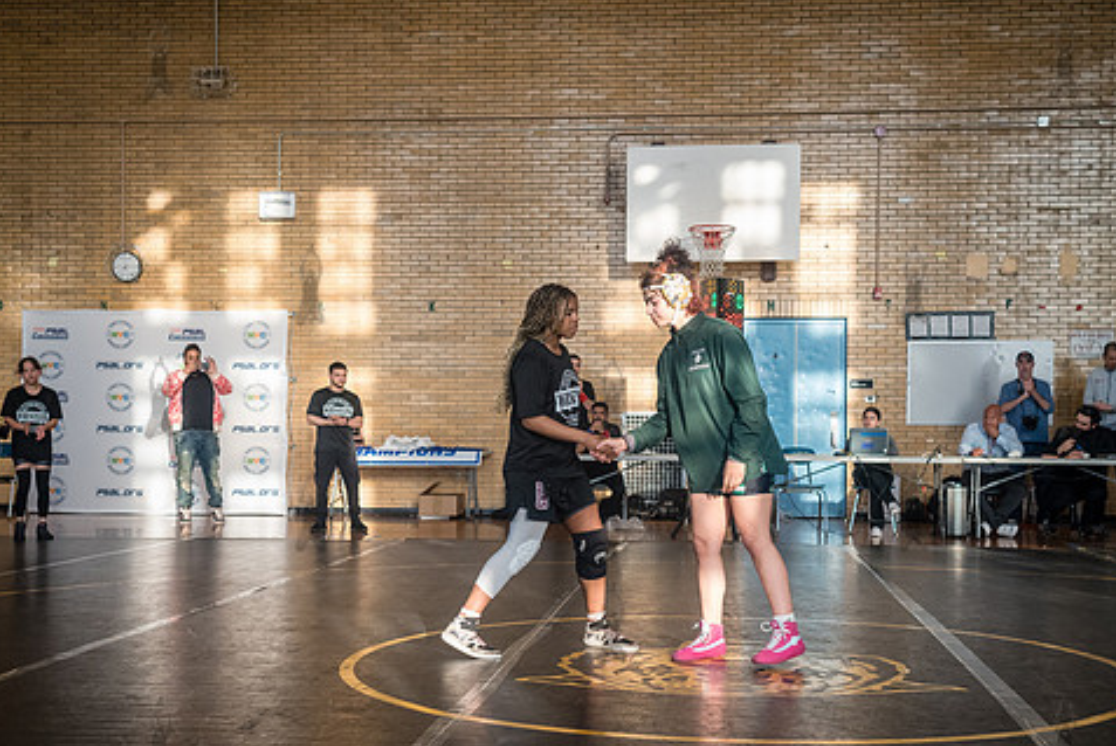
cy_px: 444
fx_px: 1489
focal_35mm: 48
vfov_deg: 28.1
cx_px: 575
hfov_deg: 41.1
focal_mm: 35
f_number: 5
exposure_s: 1/320
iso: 1600
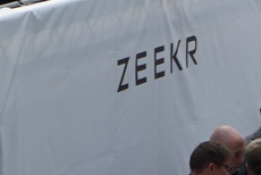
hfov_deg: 4.1
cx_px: 815
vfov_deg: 2.8
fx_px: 3535
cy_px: -51
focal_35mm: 487
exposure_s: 1/160
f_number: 6.3
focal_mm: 70
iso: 100
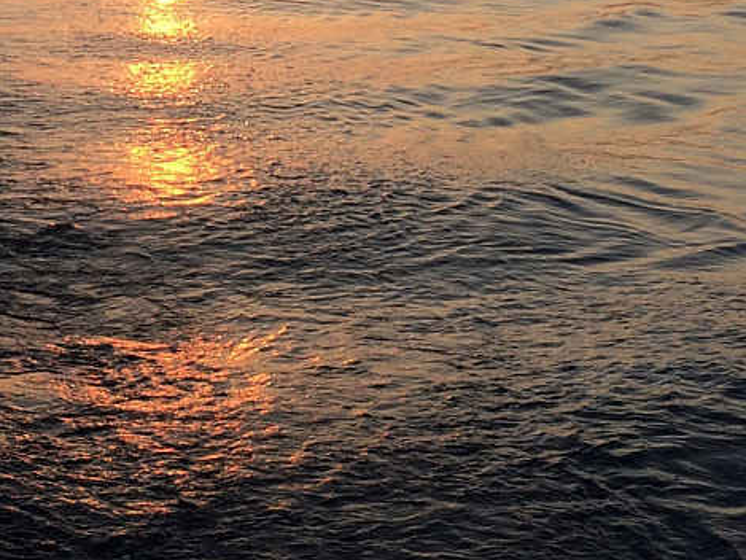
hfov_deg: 19.7
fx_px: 2134
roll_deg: -0.6
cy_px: -99
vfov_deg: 14.5
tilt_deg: -2.9
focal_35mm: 99
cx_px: 189
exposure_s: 1/1244
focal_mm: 4.15
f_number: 2.2
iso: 32
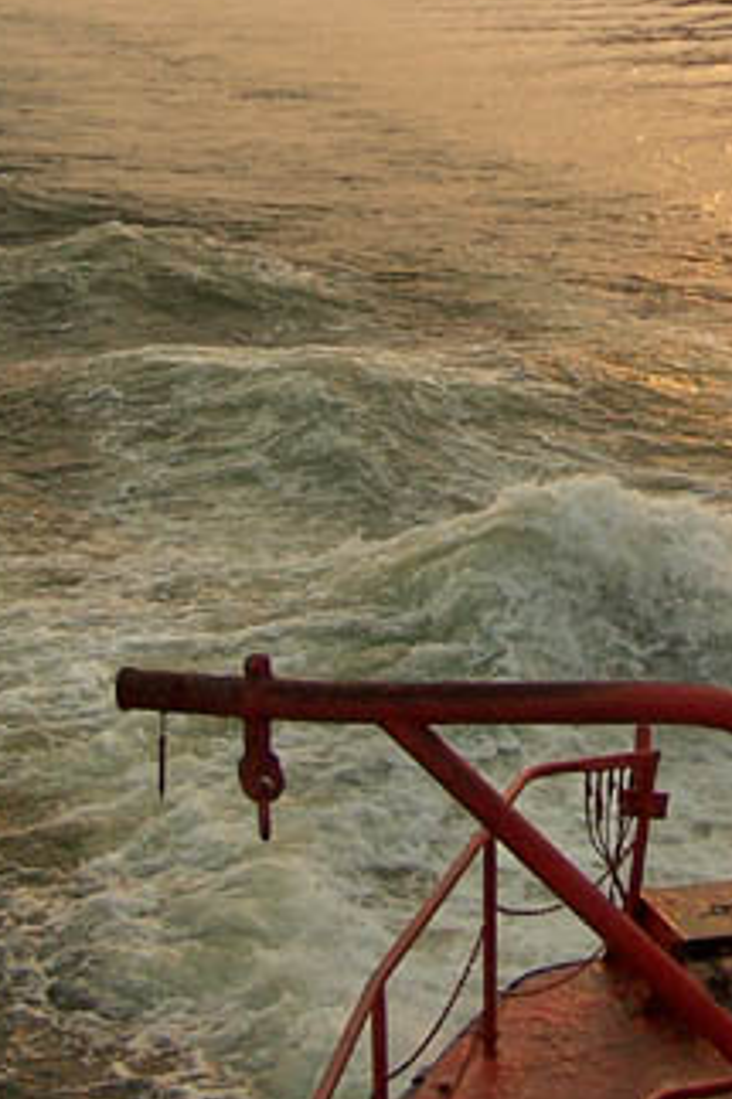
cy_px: 191
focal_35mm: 94
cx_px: 715
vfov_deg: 21.4
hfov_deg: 14.3
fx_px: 2870
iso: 80
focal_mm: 6.3
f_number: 2.8
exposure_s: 1/750
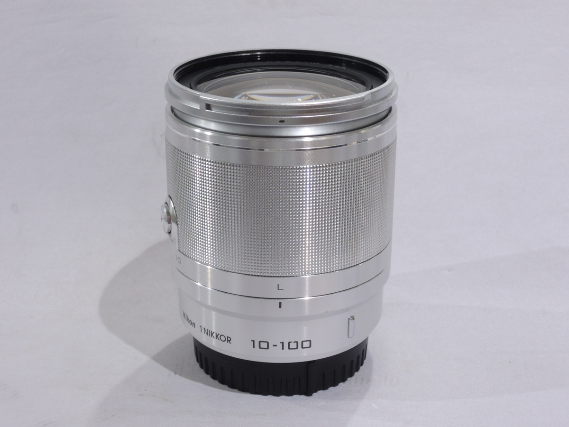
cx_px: 284
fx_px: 1019
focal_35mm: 62
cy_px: 214
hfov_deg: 31.2
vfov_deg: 23.7
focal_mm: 11.1
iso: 320
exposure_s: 1/60
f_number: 5.2
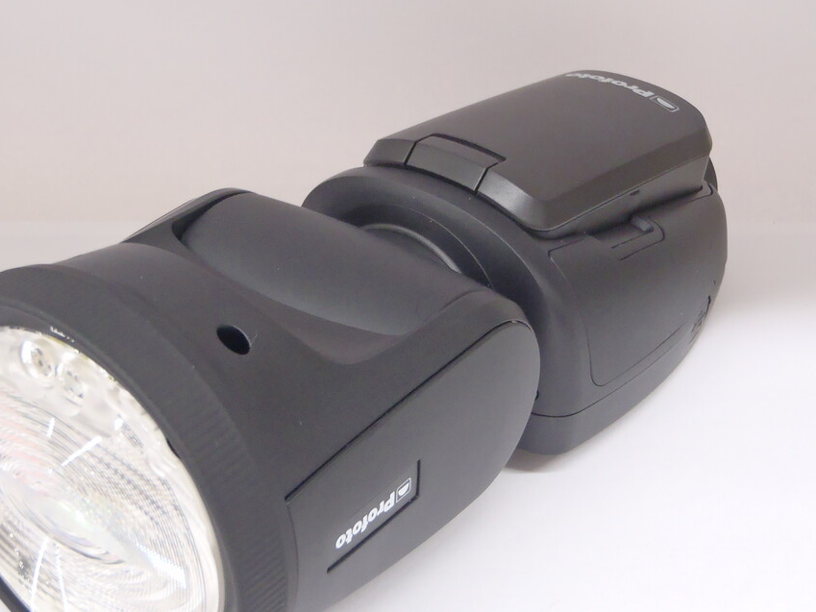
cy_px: 356
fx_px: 1532
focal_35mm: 65
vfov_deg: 22.6
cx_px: 339
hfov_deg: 29.8
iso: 200
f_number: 4.9
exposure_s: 1/10
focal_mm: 8.25
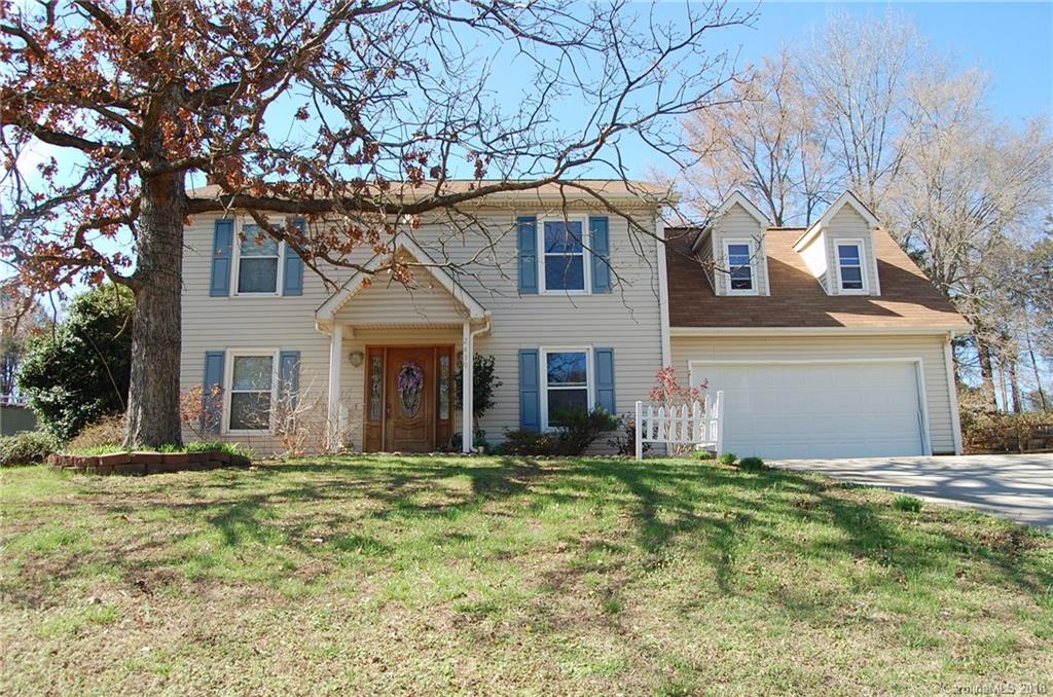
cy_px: 348
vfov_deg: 47.7
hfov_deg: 67.5
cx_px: 526
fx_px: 788
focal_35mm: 27
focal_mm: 18
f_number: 7.1
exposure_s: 1/200
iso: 200
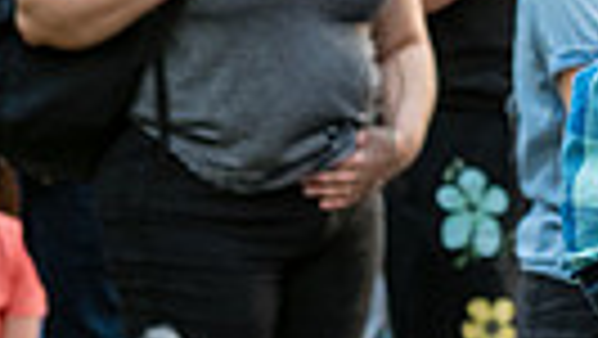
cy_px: -339
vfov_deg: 3.7
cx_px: 875
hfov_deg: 6.5
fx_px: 5204
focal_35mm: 328
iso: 1250
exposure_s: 1/200
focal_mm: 50
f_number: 4.5
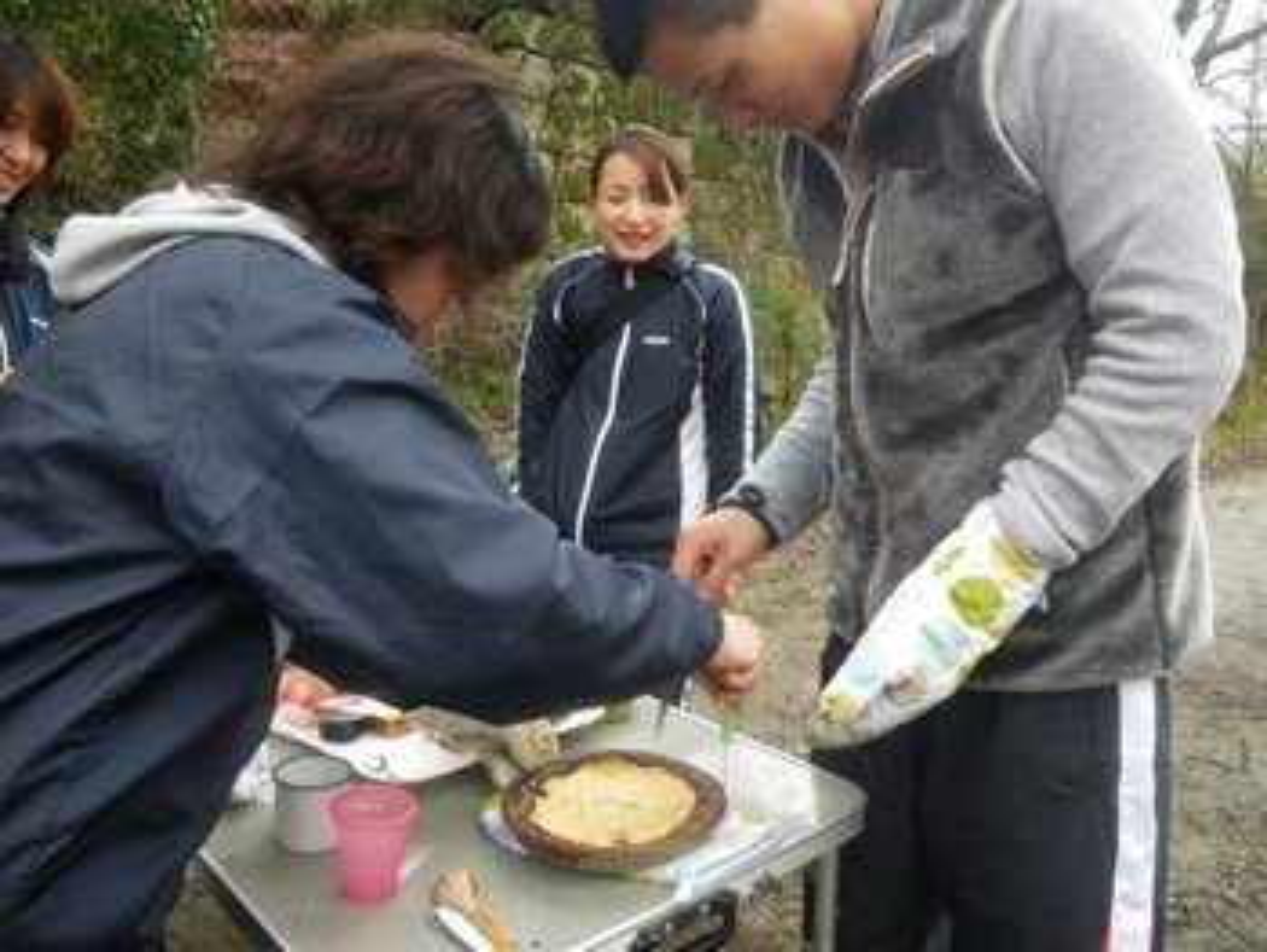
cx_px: 634
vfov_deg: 49.8
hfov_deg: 63.4
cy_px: 476
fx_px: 1026
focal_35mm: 28
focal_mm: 5
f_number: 3.5
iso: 640
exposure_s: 1/50
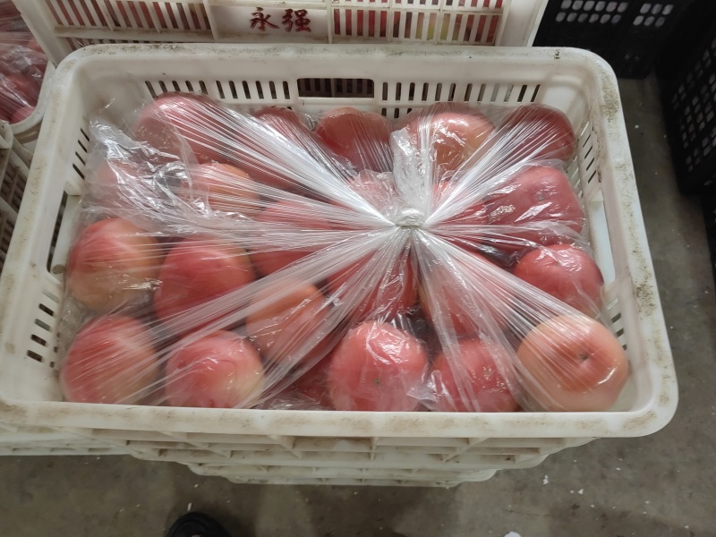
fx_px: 558
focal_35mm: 27
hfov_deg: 65.3
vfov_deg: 51.4
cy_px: 268
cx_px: 358
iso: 125
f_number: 1.8
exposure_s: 1/33.3
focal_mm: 5.54
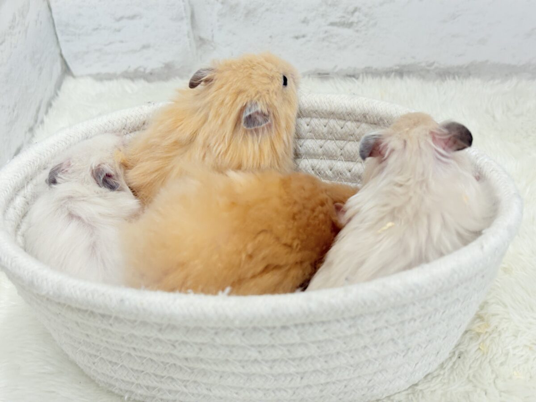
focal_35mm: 52
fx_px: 805
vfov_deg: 28.0
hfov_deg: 36.8
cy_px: 201
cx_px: 268
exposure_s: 1/100
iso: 64
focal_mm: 5.96
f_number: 1.6
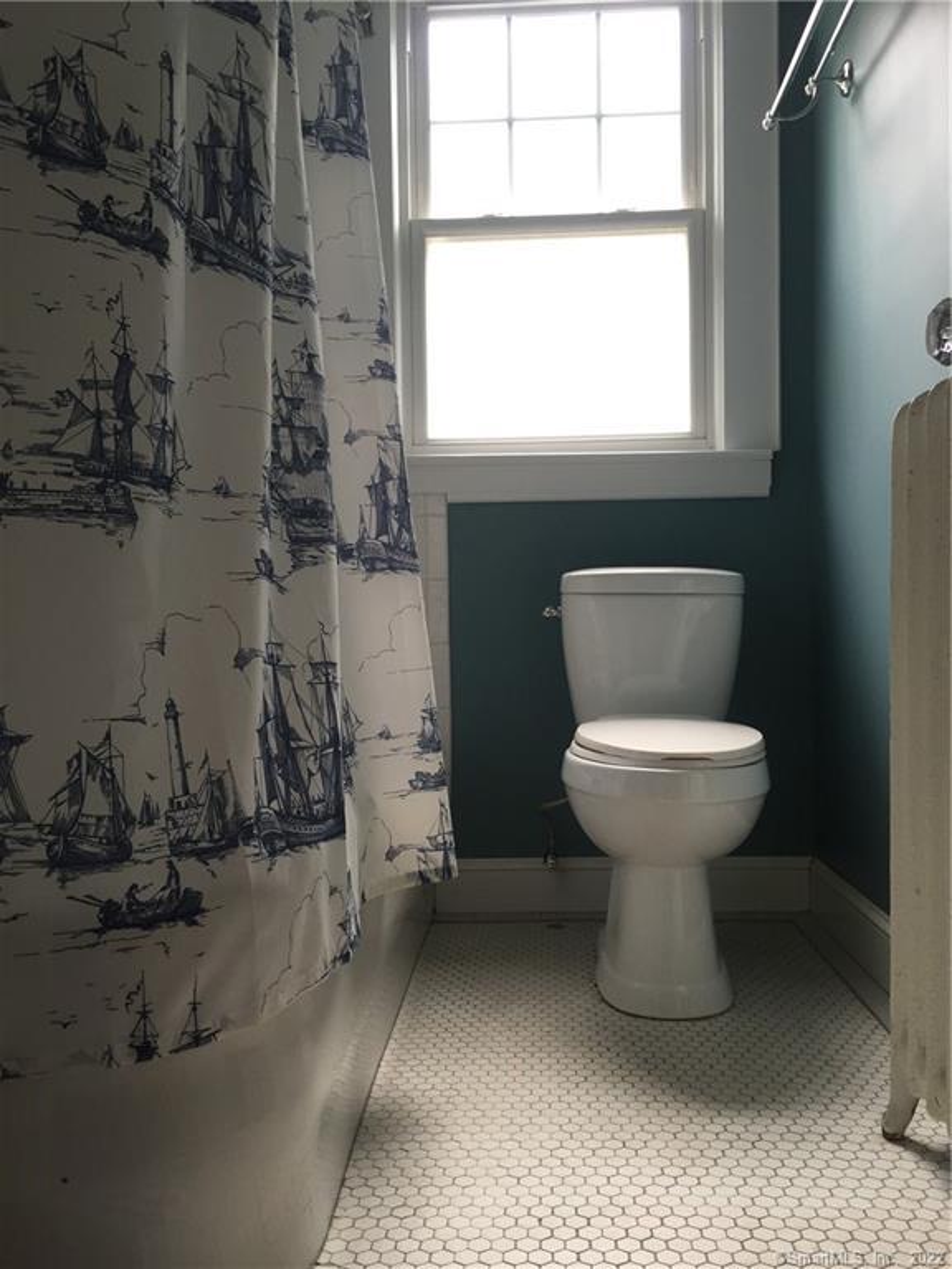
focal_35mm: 29
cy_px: 634
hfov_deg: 48.2
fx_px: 1063
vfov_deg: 61.7
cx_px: 476
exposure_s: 1/30
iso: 50
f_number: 2.2
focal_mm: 4.15
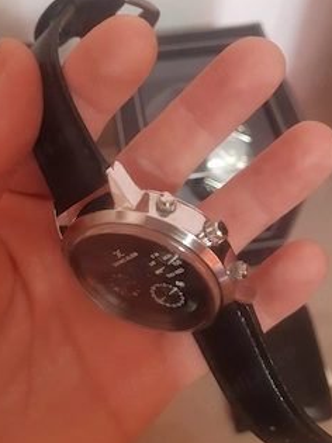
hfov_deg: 42.9
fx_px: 422
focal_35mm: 33
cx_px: 169
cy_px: 177
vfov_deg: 55.0
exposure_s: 1/25
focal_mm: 3.92
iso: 250
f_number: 1.7
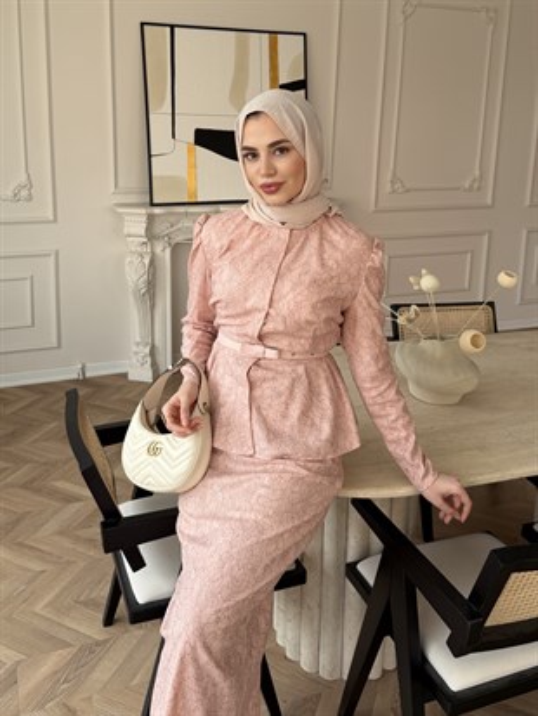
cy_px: 358
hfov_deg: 56.8
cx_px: 269
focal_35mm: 24
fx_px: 497
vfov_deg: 71.6
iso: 80
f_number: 1.78
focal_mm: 6.76
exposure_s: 1/407
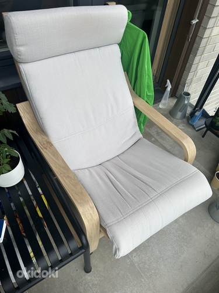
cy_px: 146
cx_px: 110
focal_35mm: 24
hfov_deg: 56.8
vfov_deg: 71.6
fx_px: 202
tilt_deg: -46.3
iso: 80
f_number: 1.78
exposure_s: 1/456
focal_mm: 6.86
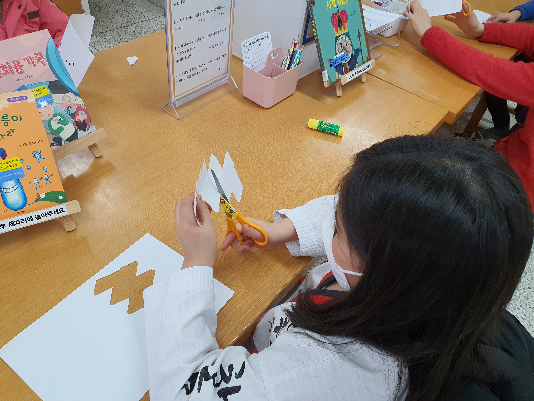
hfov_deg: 67.3
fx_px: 401
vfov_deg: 53.1
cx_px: 267
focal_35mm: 26
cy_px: 200
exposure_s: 1/120
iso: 125
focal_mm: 4.3
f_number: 2.4
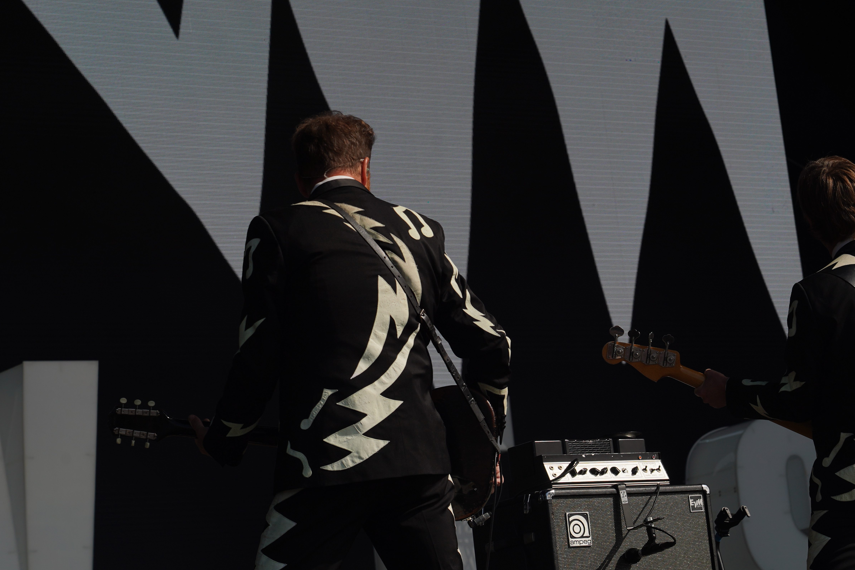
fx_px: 3135
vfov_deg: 10.4
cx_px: 480
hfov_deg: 15.5
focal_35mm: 132
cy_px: 303
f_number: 8
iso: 100
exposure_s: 1/800
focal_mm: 105
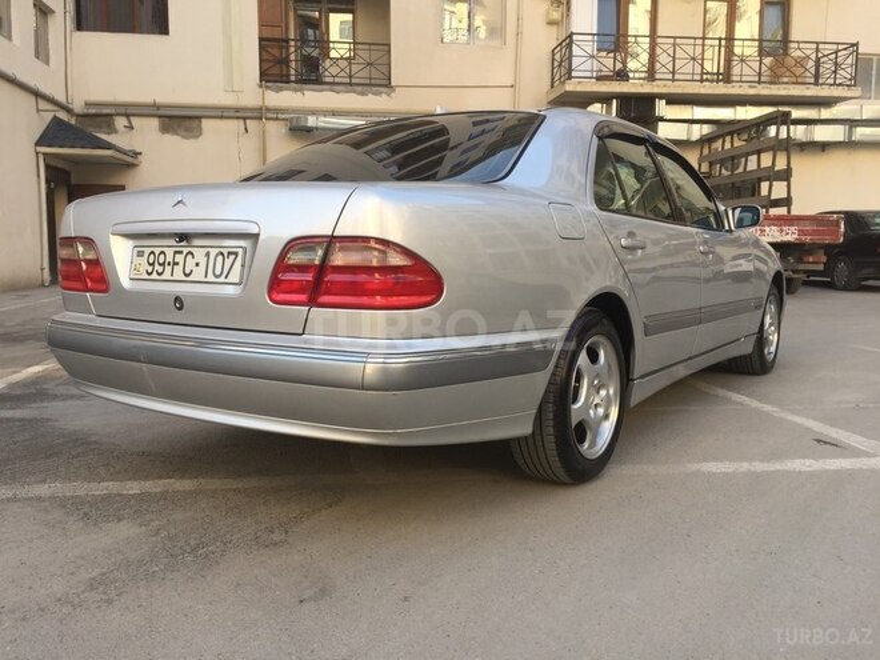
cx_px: 440
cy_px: 330
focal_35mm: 29
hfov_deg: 61.7
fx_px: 737
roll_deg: +0.0
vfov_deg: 48.2
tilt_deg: -6.2
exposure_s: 1/213
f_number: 2.2
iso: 32
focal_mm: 4.15
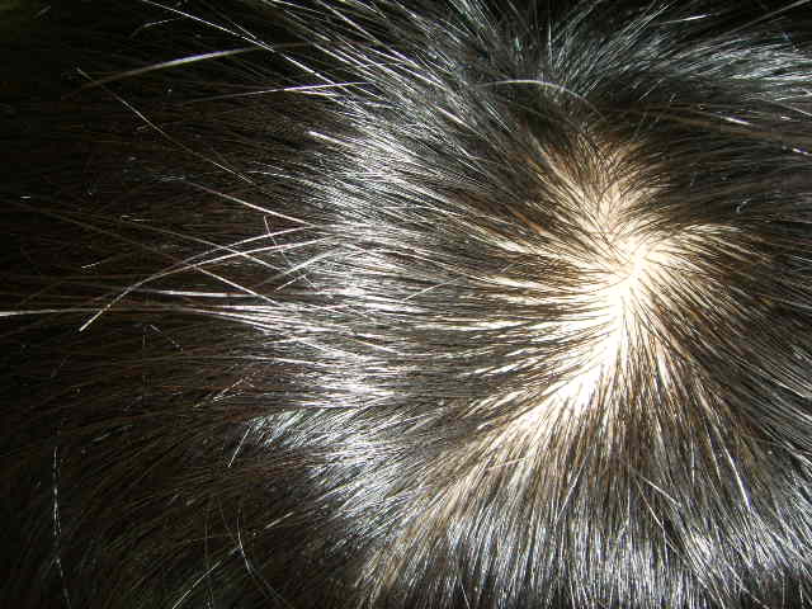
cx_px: 406
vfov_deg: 36.8
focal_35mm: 39
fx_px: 915
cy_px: 304
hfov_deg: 47.9
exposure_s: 1/45
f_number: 3.5
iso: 100
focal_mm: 6.6
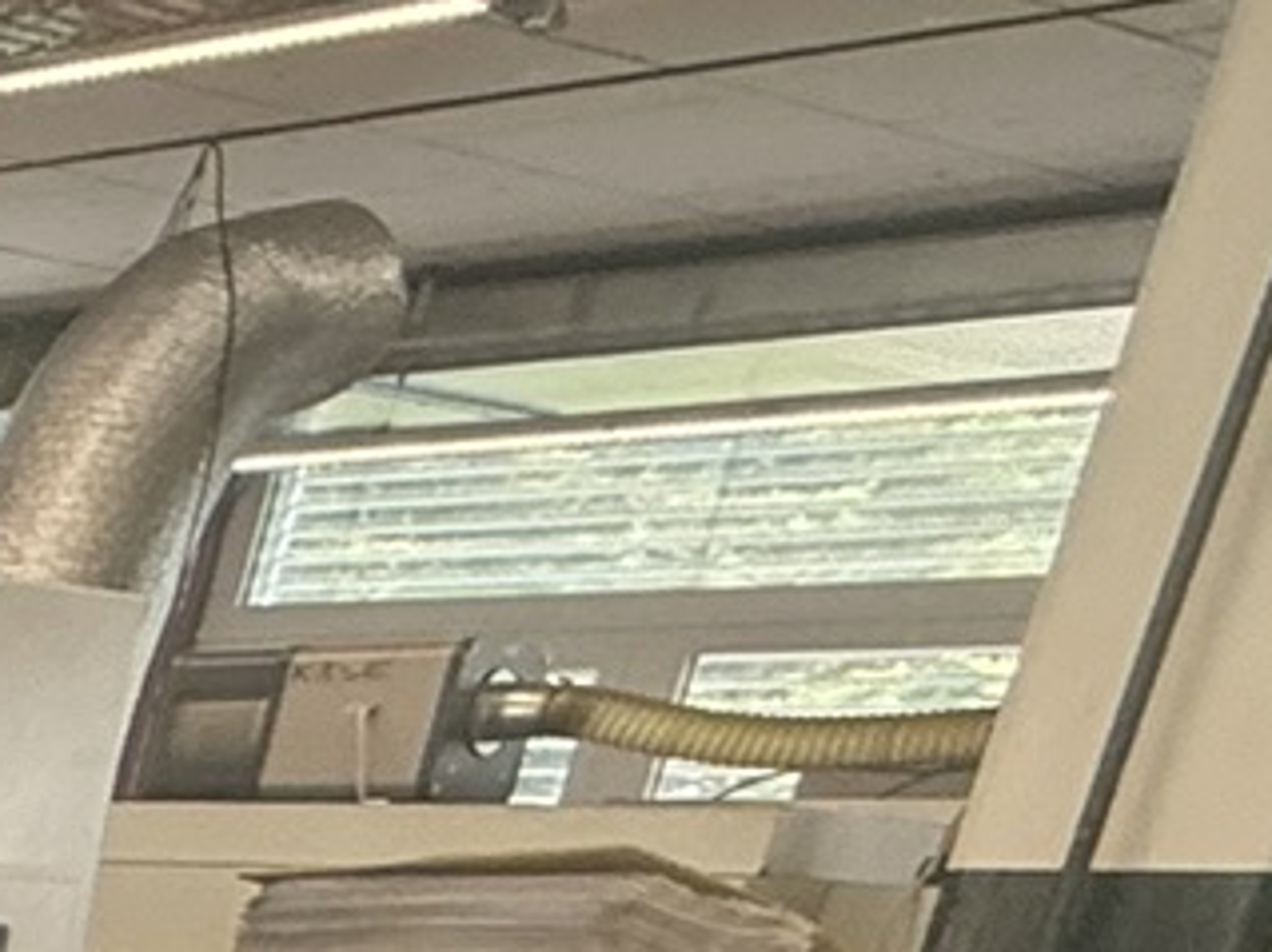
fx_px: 3306
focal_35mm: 90
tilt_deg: -15.3
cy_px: 1781
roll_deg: -3.1
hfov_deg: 11.5
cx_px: -2544
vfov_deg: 14.2
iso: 125
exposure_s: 1/99
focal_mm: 2.22
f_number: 2.2
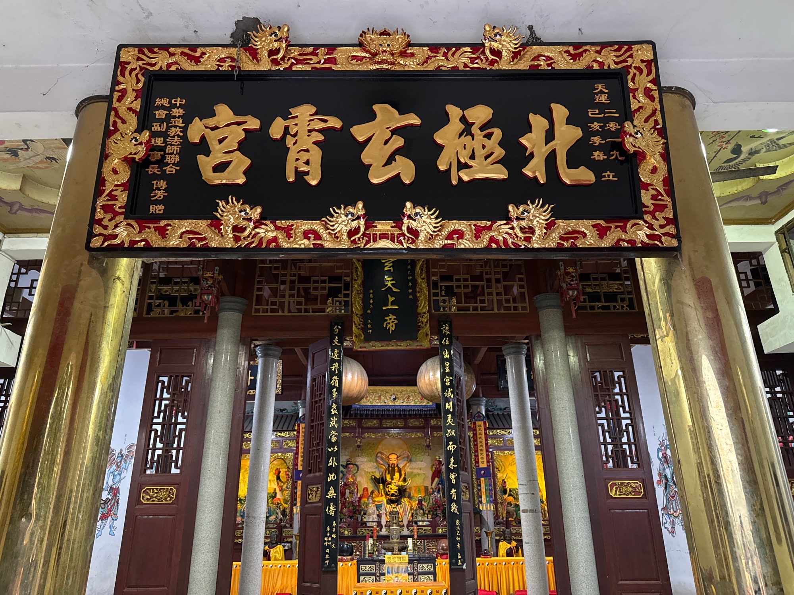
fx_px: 550
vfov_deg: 56.8
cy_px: 298
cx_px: 397
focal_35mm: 24
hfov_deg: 71.6
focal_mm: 6.76
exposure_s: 1/33
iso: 640
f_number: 1.78
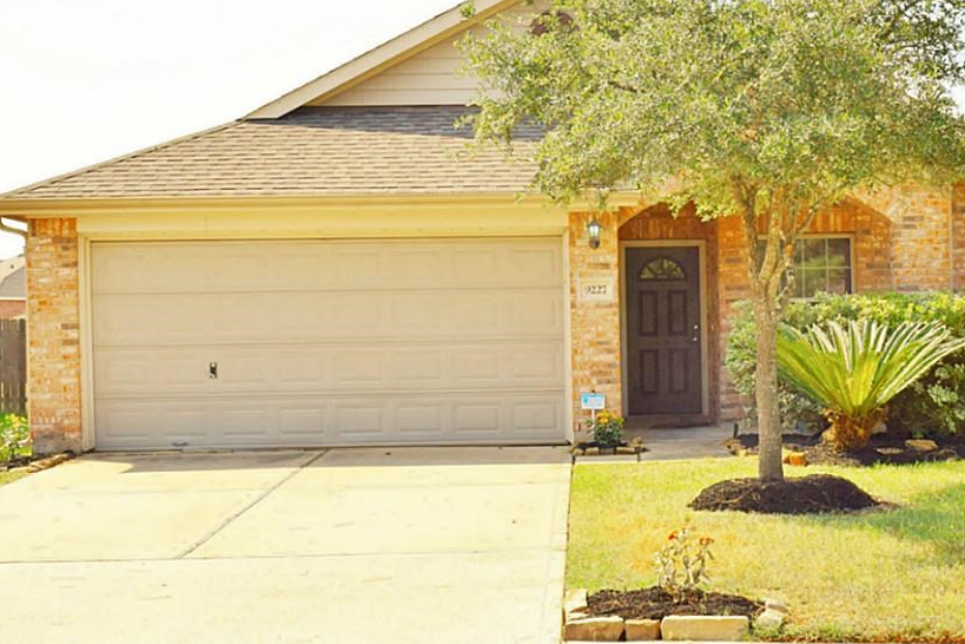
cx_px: 515
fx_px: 1206
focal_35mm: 45
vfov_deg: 29.8
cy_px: 244
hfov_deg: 43.6
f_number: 11
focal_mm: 24
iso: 400
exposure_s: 1/500
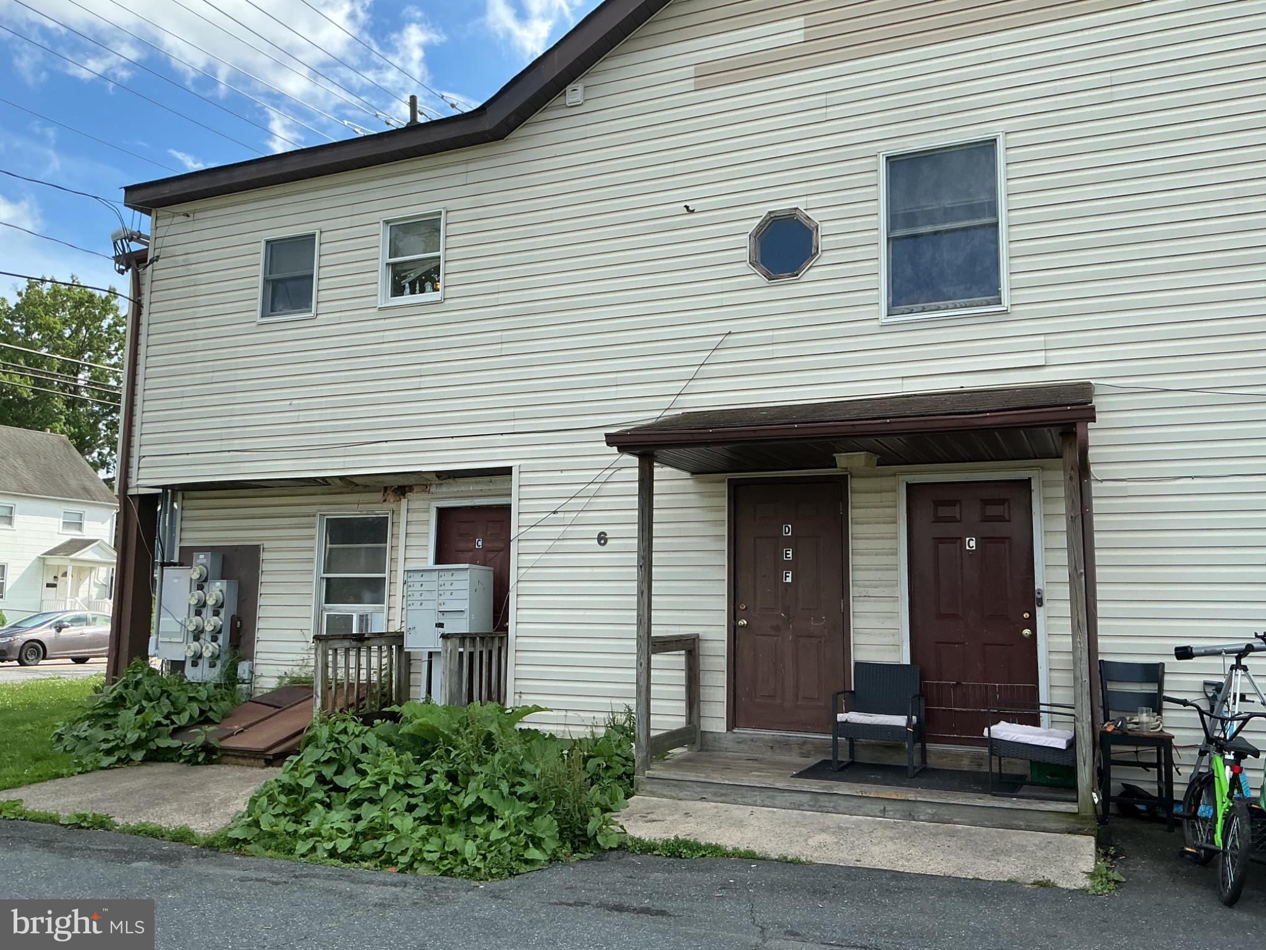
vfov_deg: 48.2
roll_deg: +0.0
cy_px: 475
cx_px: 633
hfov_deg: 61.7
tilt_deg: +7.6
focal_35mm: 29
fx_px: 1061
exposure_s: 1/855
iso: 25
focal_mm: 3
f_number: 1.8
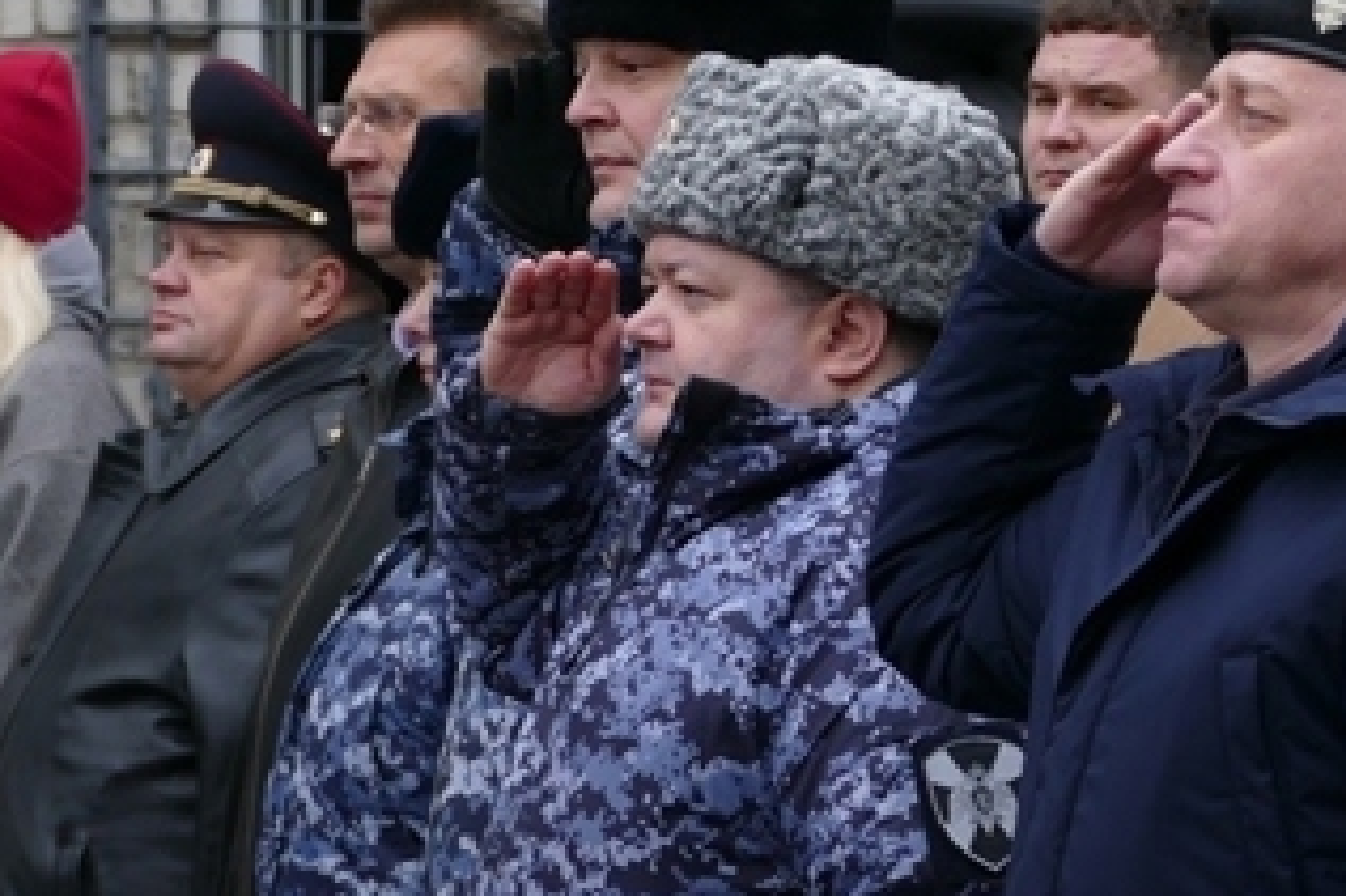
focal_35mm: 341
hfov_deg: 6.0
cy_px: 845
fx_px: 12742
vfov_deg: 4.0
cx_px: 675
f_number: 3.9
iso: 200
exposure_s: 1/80
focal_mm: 52.4
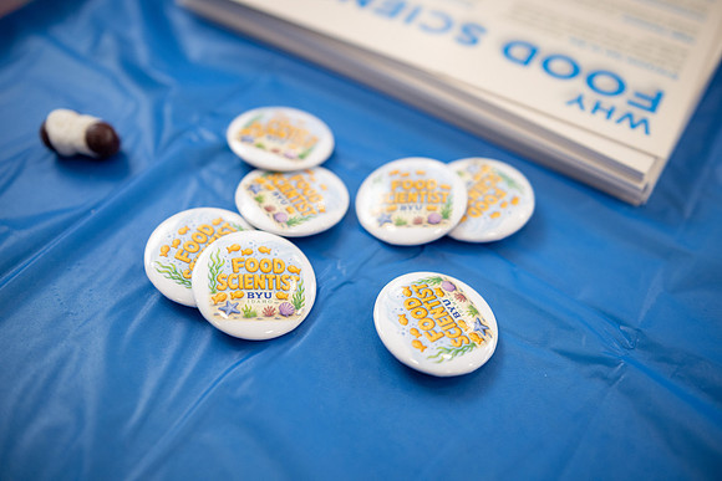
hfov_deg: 54.4
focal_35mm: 35
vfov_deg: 37.9
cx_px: 361
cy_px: 240
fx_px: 702
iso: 1250
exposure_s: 1/500
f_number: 2.8
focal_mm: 35
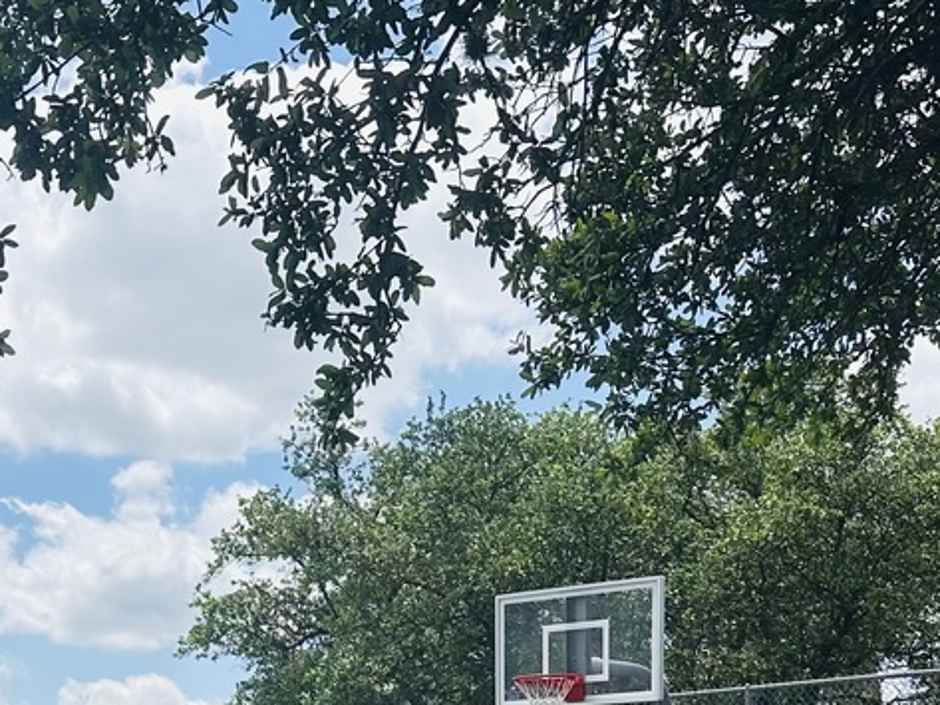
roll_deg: +0.6
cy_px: 949
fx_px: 1983
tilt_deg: -1.0
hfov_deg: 26.5
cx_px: 284
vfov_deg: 18.6
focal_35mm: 73
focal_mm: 6.86
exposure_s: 1/5525
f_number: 1.78
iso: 80
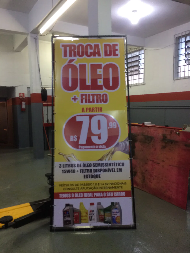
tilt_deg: -8.8
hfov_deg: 48.2
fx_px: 212
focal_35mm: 29
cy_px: 126
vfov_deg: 61.7
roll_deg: +1.9
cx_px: 95
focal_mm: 4.15
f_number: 2.2
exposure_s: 1/30
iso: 50
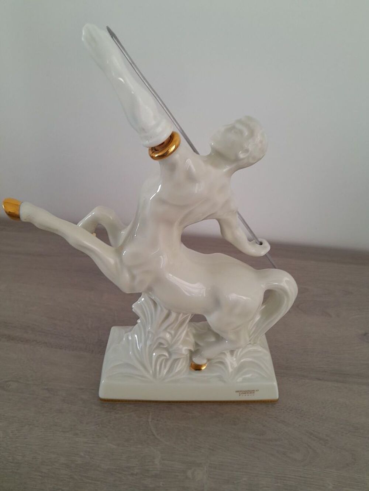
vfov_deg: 67.3
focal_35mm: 26
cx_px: 184
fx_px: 369
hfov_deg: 53.1
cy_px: 246
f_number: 1.8
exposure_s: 1/50
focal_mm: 3.98
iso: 80
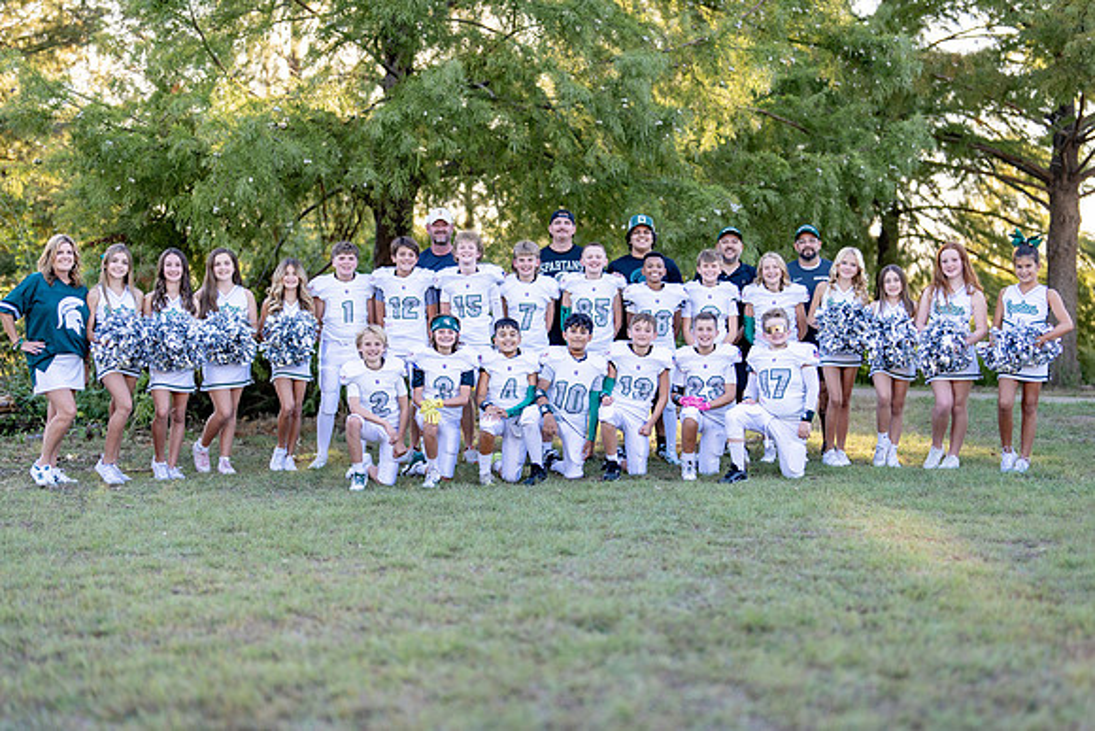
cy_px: 350
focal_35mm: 56
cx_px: 587
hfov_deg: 35.9
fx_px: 1691
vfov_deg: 24.4
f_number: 1.2
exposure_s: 1/1000
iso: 100
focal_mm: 50
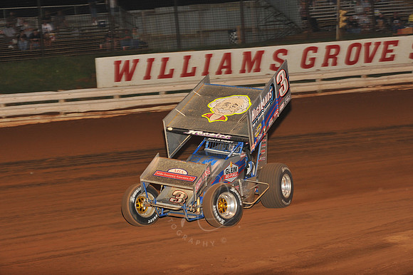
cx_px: 206
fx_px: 1055
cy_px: 138
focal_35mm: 92
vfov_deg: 14.8
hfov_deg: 22.2
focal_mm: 92
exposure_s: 1/320
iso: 1000
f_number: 6.3
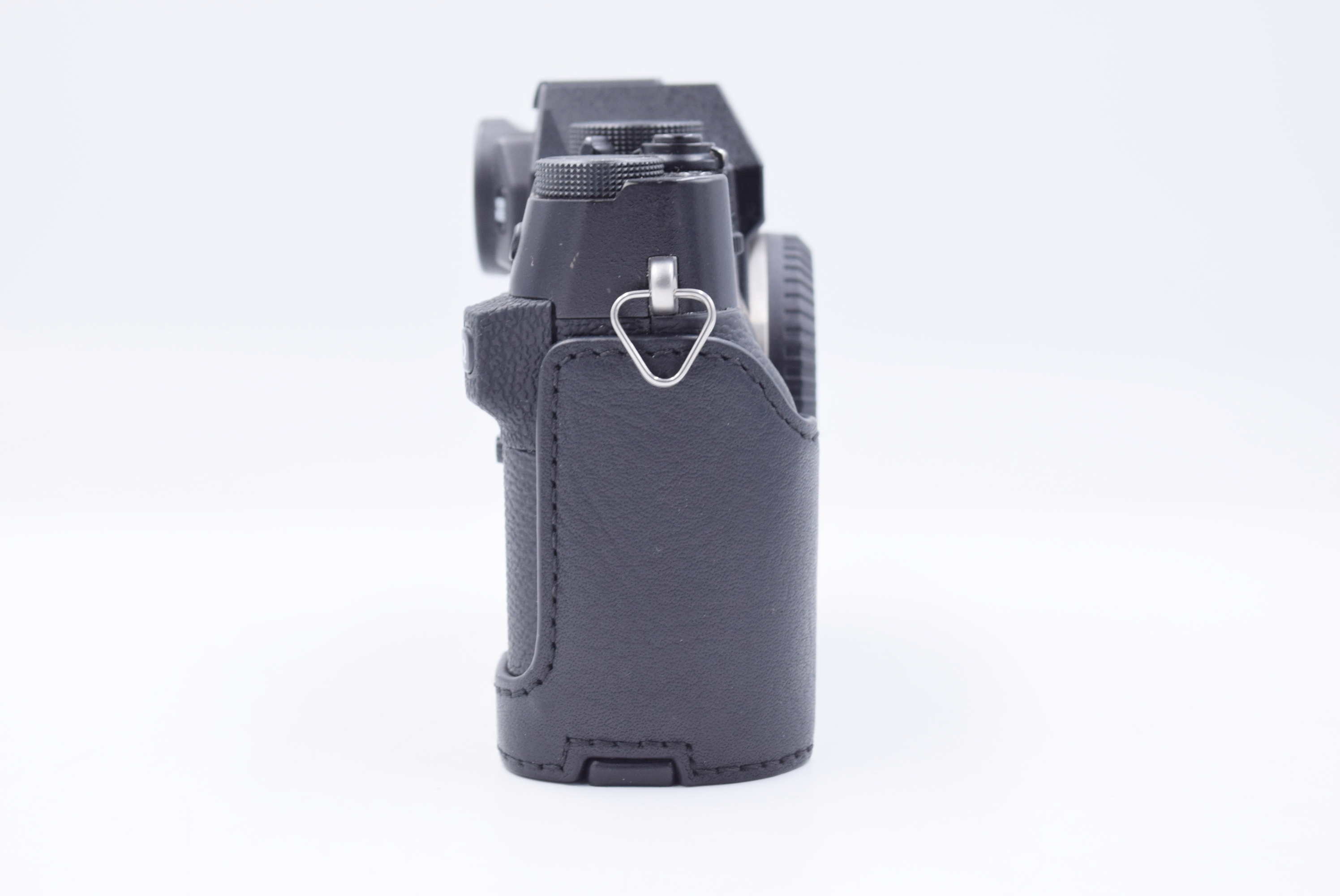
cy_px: 448
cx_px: 670
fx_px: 2682
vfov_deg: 19.0
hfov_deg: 28.1
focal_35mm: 72
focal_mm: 48
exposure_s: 1/125
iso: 400
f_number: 7.1
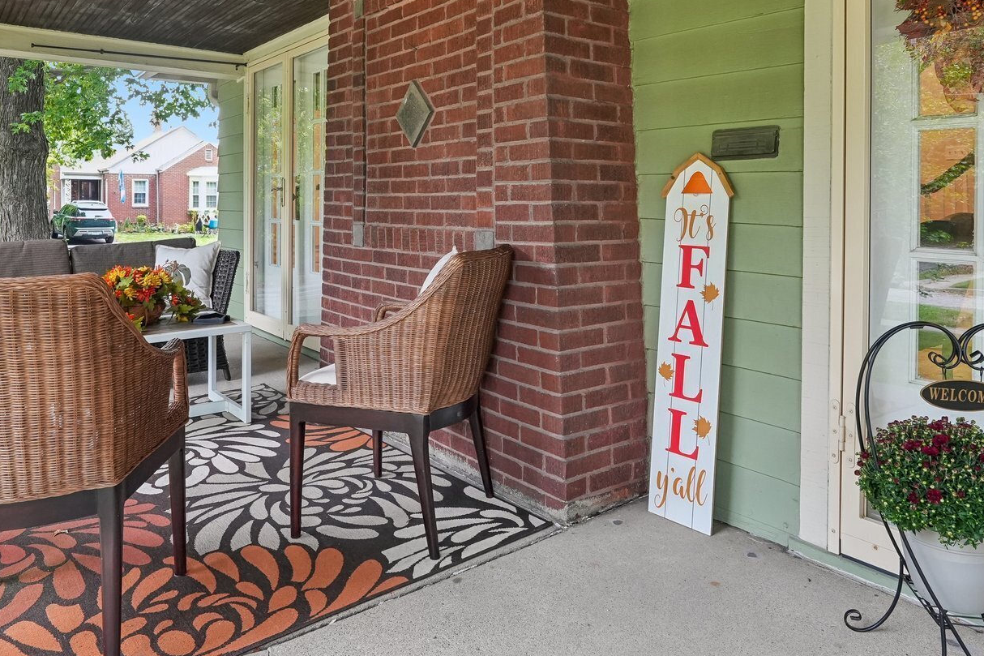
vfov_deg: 46.8
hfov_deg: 67.4
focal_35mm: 27
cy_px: 198
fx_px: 738
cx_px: 477
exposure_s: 1/30
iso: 1250
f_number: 8
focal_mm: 16
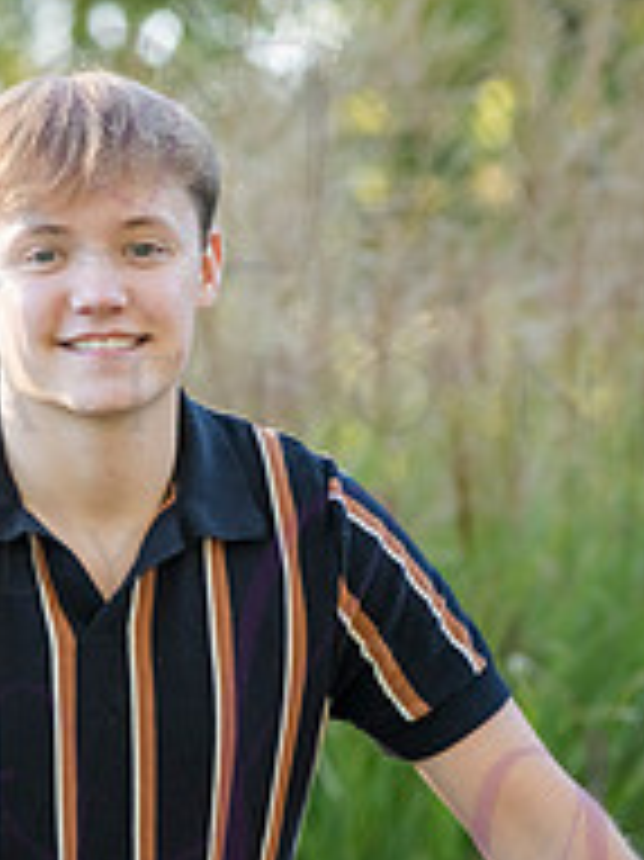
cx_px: 131
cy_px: 554
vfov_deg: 7.0
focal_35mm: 283
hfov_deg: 5.2
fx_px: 7028
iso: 800
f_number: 5.6
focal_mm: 125
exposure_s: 1/320
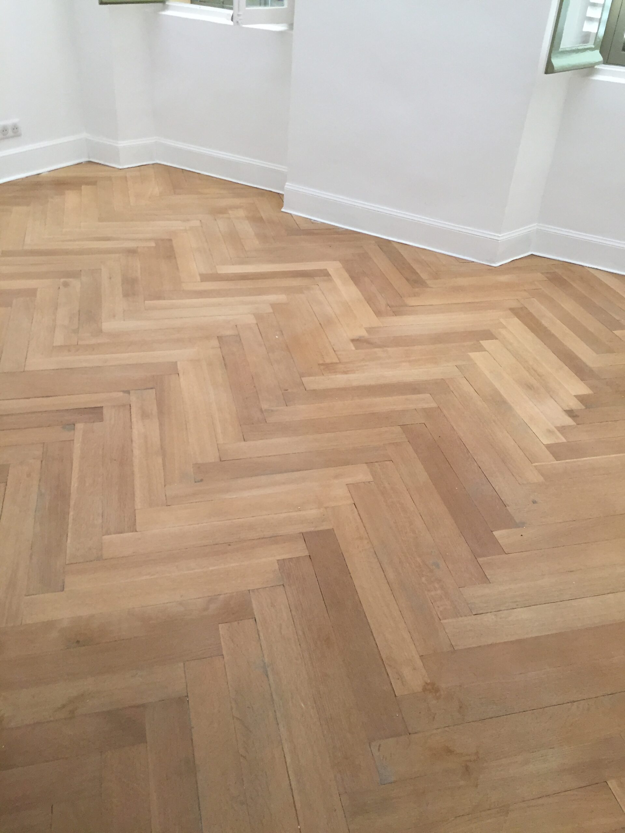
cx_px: 312
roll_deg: -4.8
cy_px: 416
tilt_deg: -35.8
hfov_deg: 48.2
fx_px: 698
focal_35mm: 29
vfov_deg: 61.7
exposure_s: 1/33
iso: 125
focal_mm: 4.15
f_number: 2.2
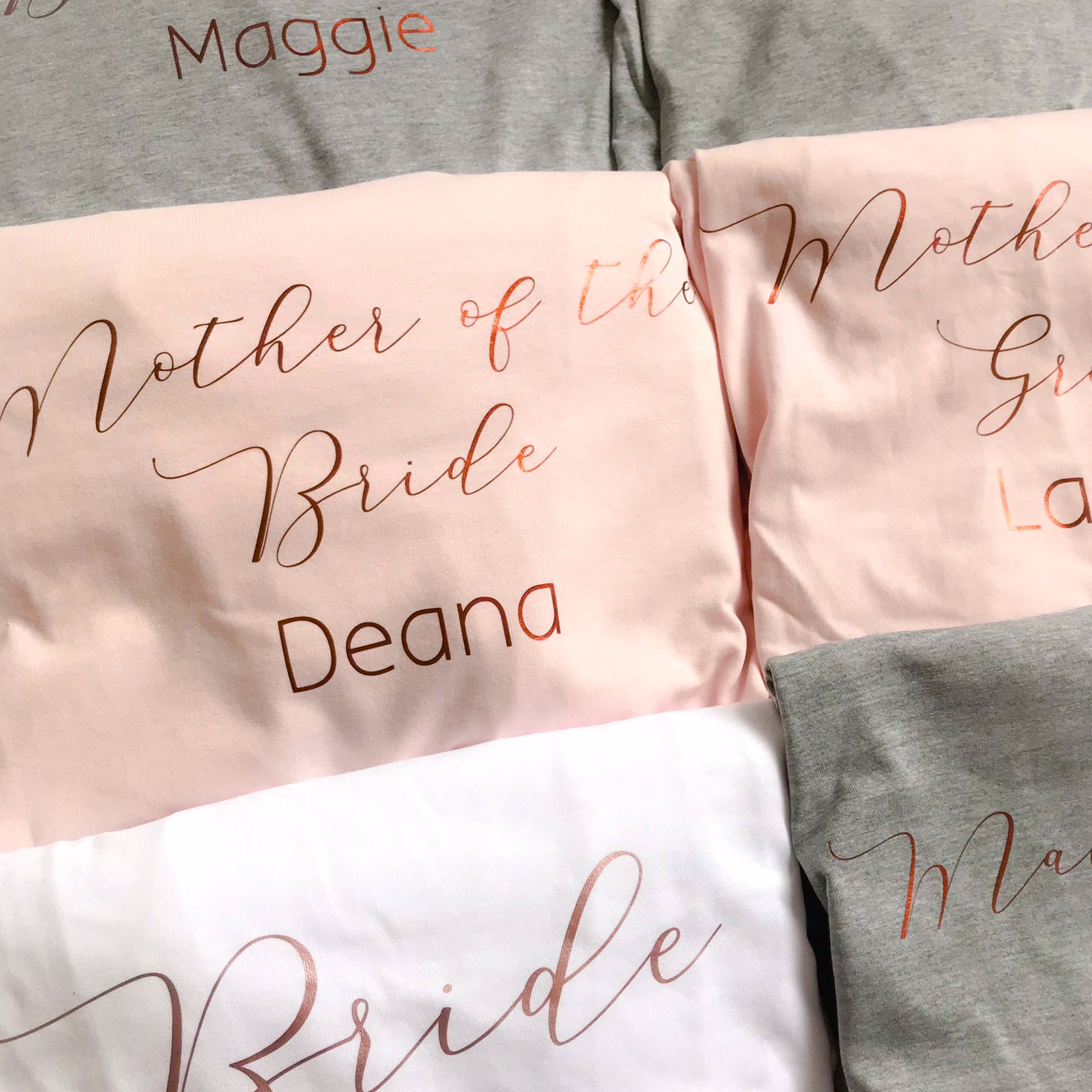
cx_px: 546
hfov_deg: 48.5
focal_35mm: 34
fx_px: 1213
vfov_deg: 48.4
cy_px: 583
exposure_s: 1/100
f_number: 1.8
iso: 40
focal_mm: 3.99
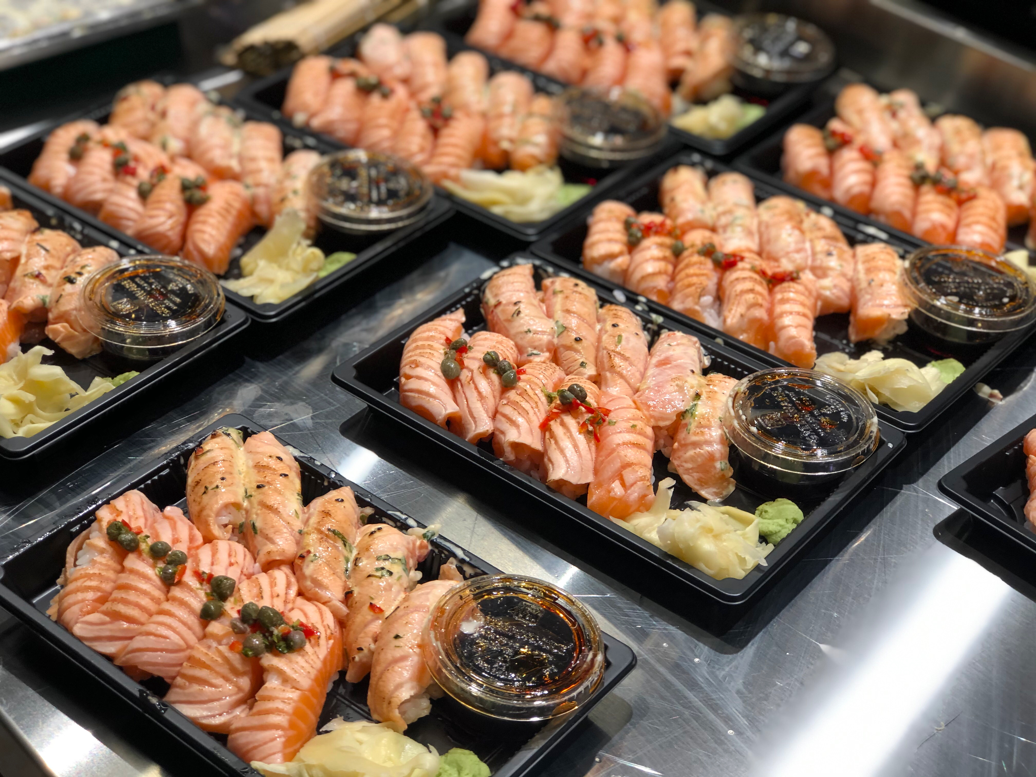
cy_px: 388
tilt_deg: -37.1
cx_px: 518
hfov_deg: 33.8
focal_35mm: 57
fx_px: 1706
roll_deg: -3.0
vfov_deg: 25.7
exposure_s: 1/33
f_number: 2.8
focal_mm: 6.6
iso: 25
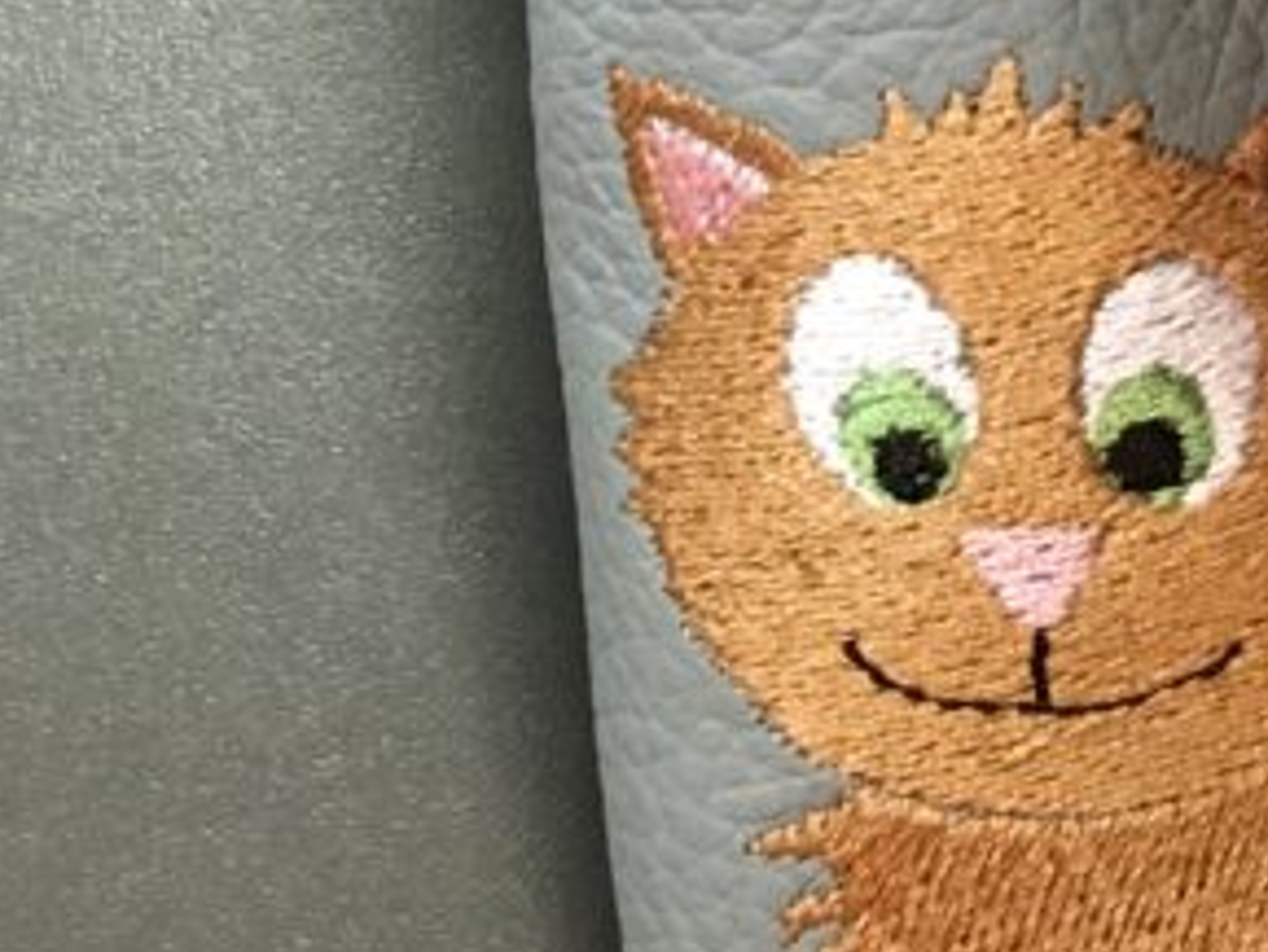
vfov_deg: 9.6
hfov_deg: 12.8
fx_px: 5643
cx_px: 1014
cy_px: -75
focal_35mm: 154
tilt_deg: -77.3
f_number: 2.2
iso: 200
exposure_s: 1/17
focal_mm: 4.15
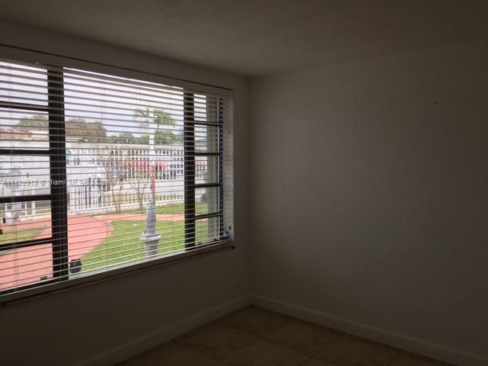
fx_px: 409
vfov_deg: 48.2
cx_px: 244
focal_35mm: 29
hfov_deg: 61.7
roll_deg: +0.0
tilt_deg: -1.2
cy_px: 183
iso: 40
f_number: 2.2
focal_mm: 4.15
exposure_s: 1/120
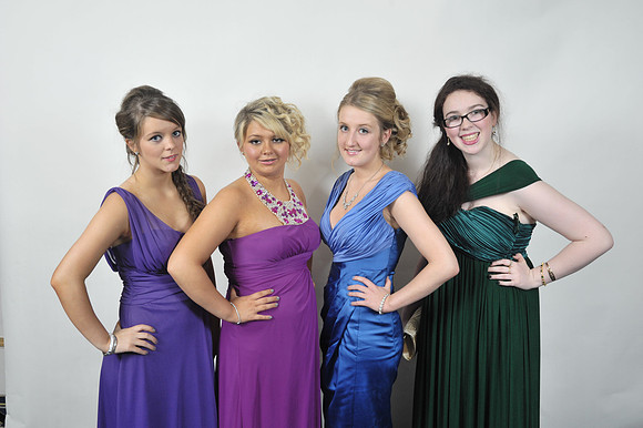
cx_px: 322
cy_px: 214
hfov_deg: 48.5
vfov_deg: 33.4
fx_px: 714
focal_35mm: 40
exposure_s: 1/160
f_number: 7.1
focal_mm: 40
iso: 1000
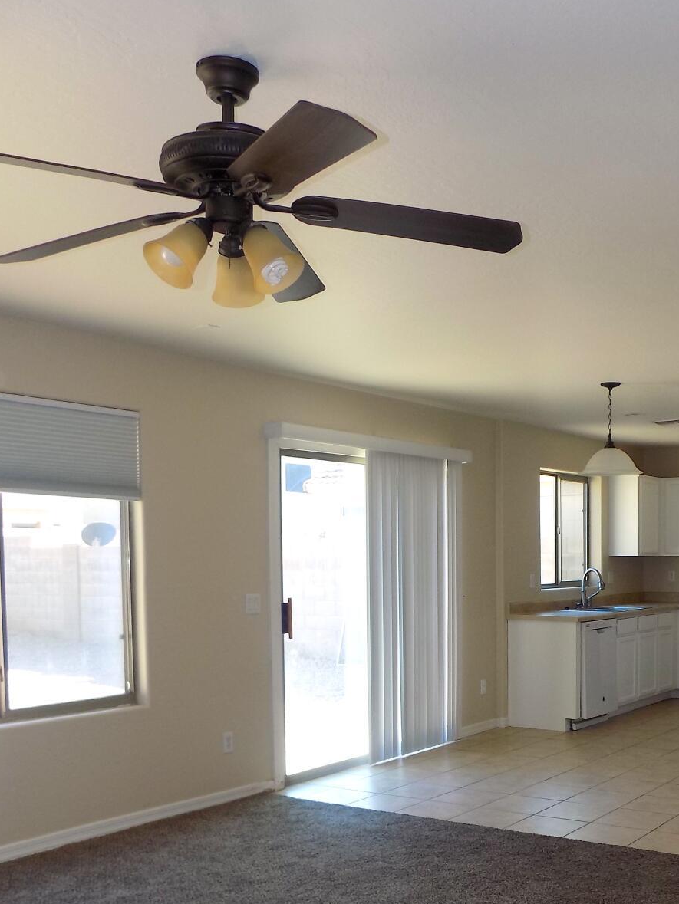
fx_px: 1019
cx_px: 522
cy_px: 637
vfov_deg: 46.7
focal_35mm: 39
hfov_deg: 35.9
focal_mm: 4
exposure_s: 1/30
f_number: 3.1
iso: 80
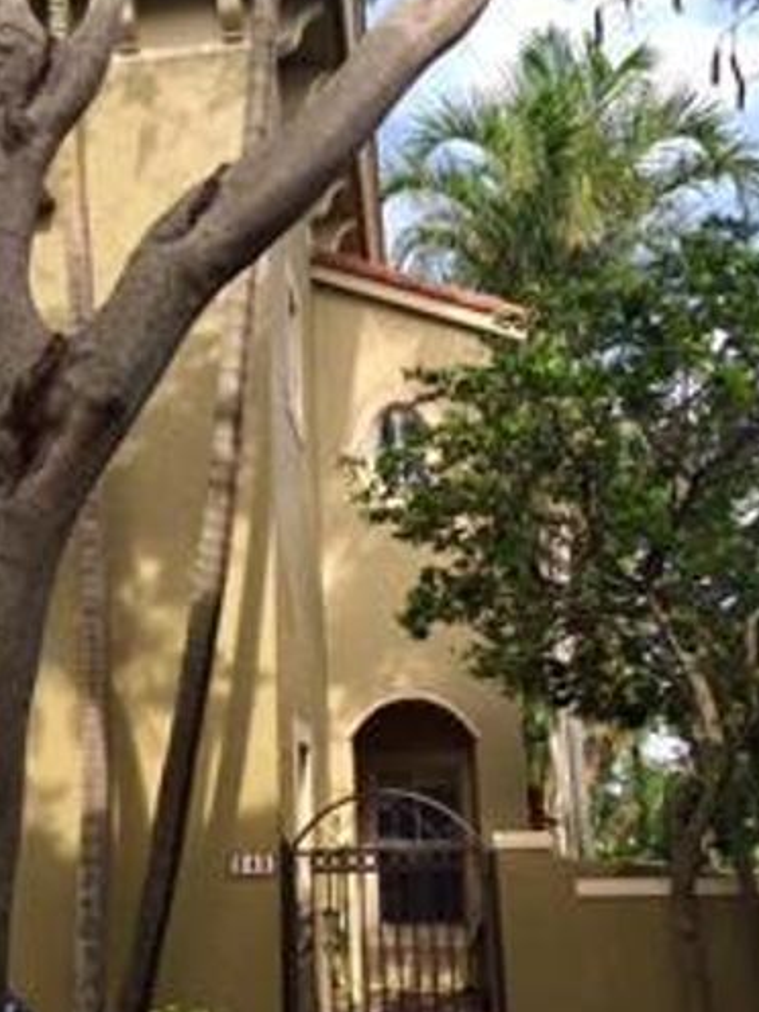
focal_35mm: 39
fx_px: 1140
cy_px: 503
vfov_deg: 47.9
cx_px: 275
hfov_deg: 36.6
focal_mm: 4.15
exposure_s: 1/501
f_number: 2.2
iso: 32
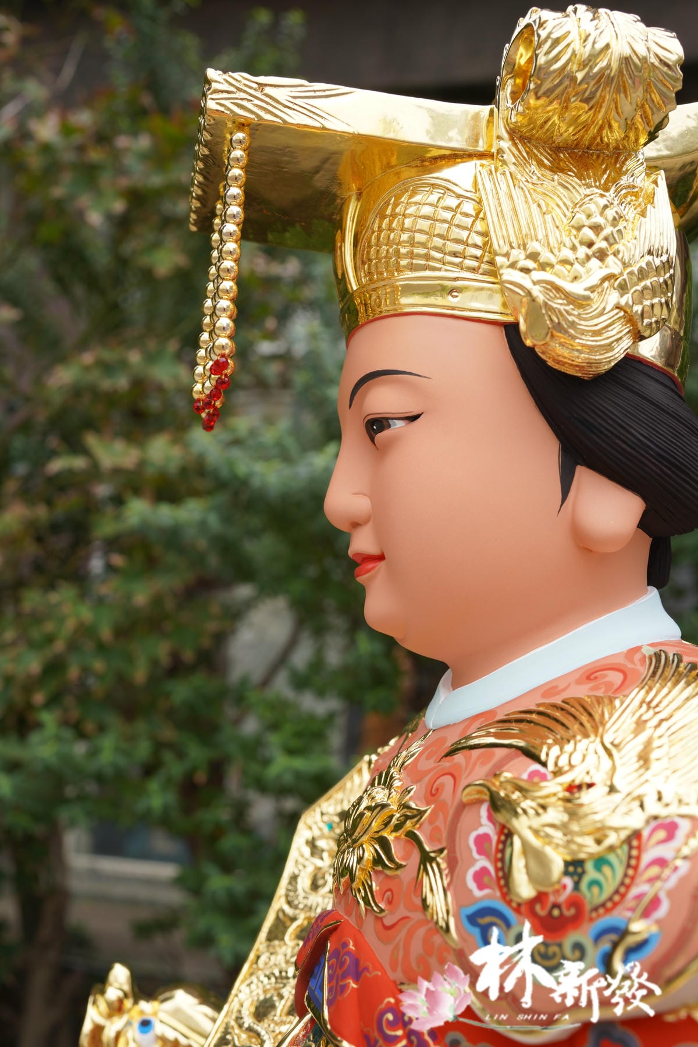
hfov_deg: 37.9
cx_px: 349
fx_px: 1018
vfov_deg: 54.4
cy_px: 524
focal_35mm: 35
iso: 200
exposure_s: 1/100
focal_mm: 35
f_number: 8
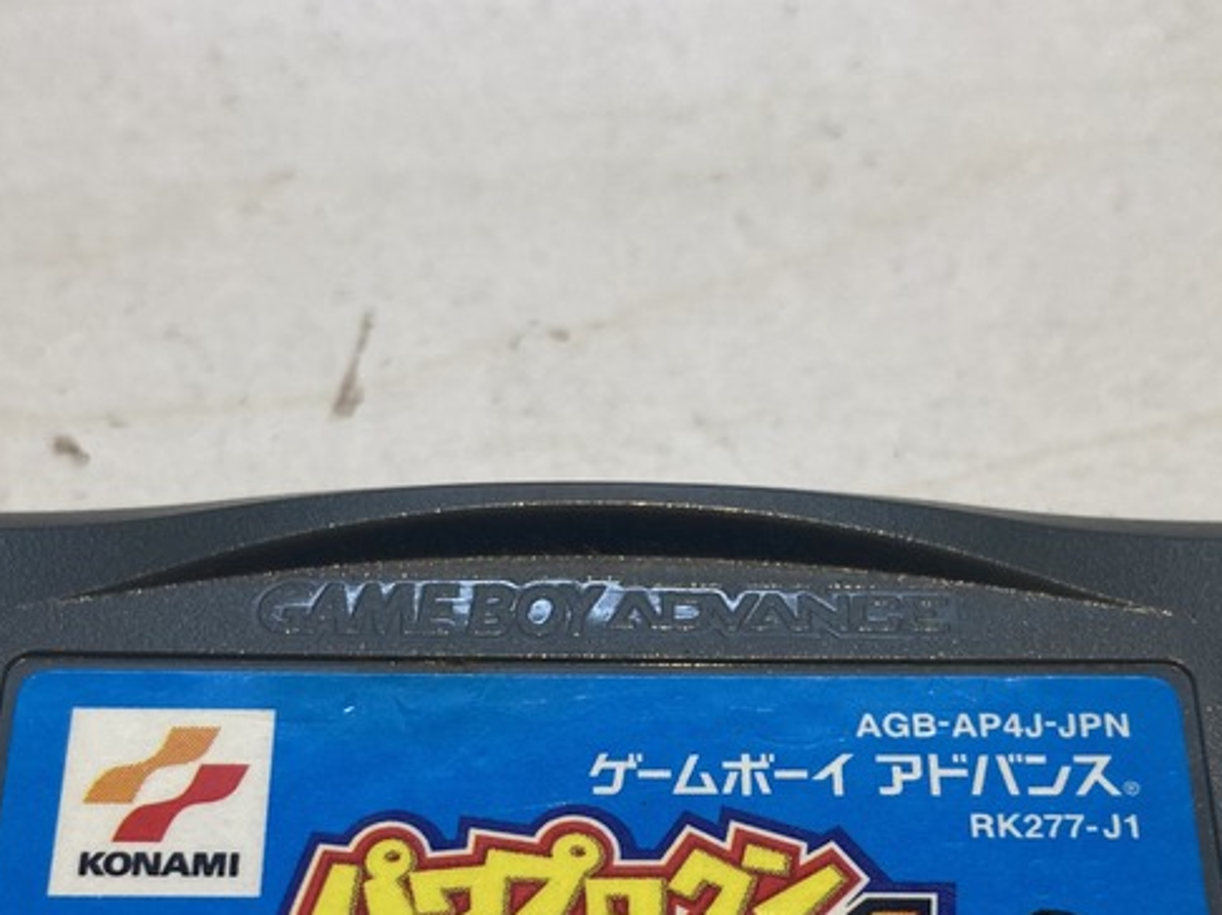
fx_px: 2082
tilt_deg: -61.0
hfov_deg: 32.7
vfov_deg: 23.7
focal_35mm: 59
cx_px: 586
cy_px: 920
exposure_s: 1/60
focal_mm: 3.99
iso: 50
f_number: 1.8
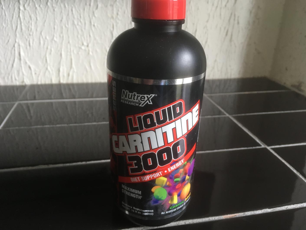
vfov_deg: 48.2
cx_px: 153
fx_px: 256
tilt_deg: -23.2
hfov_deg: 61.7
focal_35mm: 29
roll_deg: -1.1
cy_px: 115
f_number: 2.2
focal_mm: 4.15
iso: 125
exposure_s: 1/33
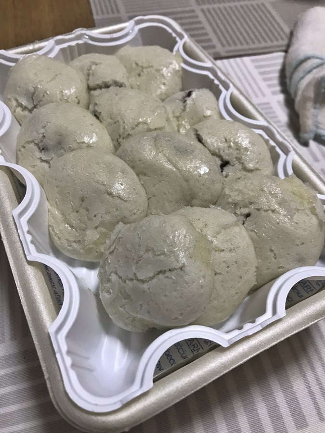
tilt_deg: -56.0
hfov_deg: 49.7
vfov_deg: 63.4
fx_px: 351
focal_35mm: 28
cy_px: 216
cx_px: 162
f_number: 1.8
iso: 50
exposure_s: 1/16
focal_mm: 3.99
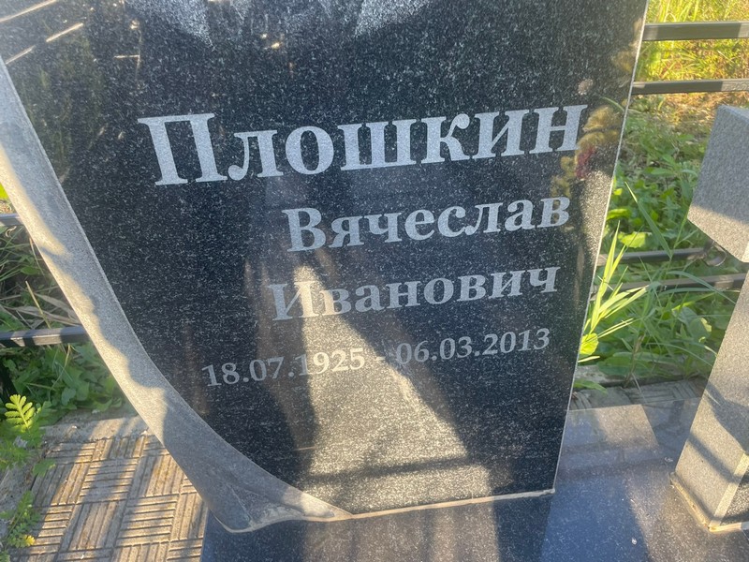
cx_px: 374
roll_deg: +3.8
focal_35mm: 26
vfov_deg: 53.1
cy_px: 281
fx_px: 563
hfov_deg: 67.3
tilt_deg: -38.8
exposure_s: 1/156
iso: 32
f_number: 1.6
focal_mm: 4.2
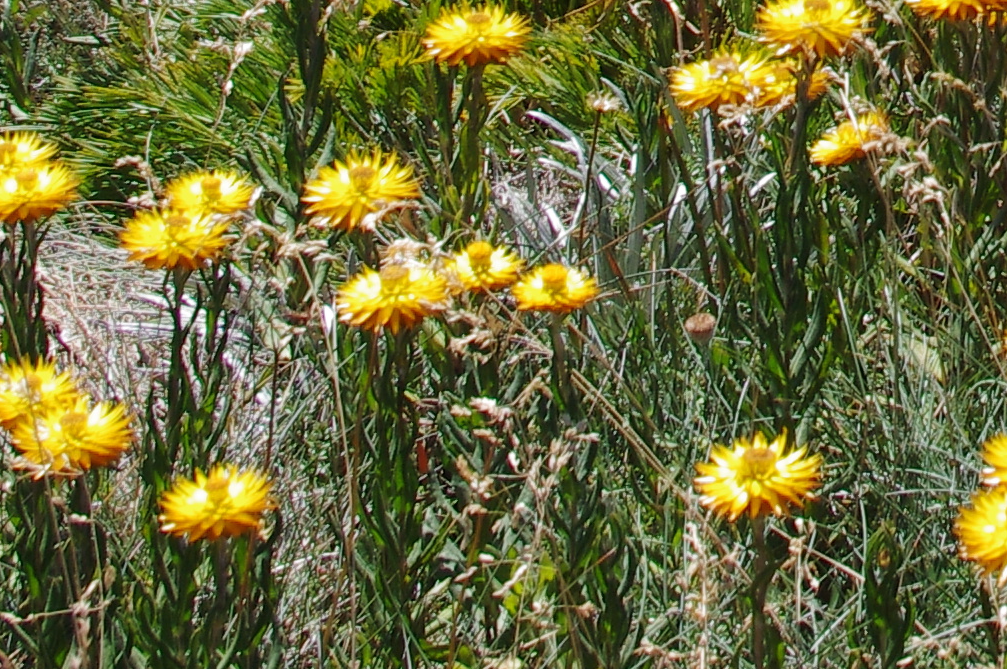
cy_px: -737
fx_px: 3688
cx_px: 1316
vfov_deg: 9.6
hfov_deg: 14.8
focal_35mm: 132
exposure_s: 1/500
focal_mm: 21.25
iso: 400
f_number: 9
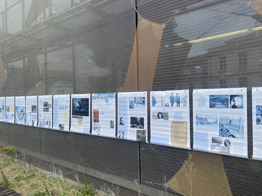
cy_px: 98
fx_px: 197
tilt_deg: -0.7
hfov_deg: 67.3
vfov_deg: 53.1
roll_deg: +2.1
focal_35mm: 26
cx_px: 131
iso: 32
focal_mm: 4.25
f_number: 1.8
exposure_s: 1/877
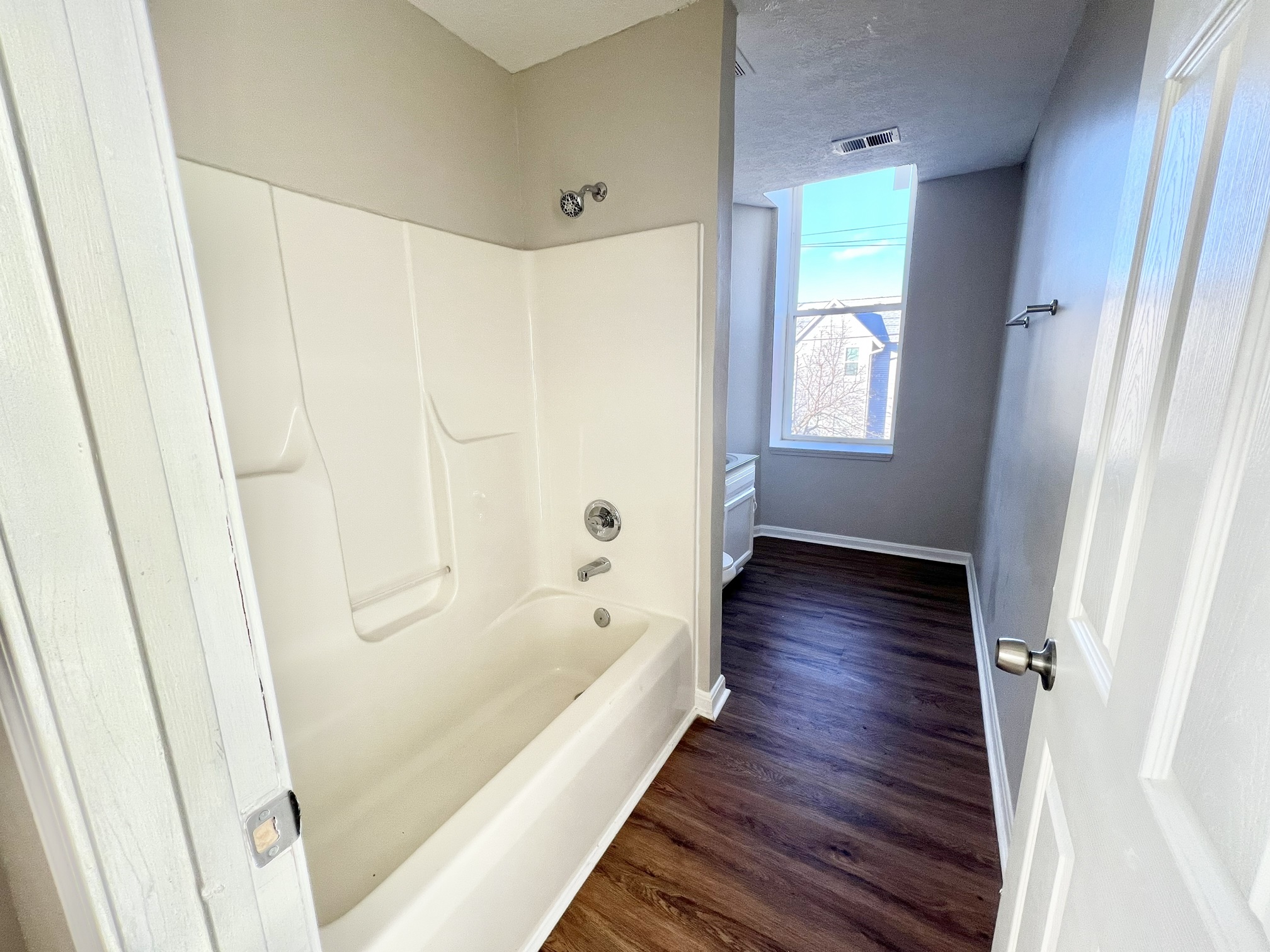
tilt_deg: -11.9
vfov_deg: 89.9
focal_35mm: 13
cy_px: 476
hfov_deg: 106.2
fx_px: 477
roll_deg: +0.9
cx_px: 635
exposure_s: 1/99
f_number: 1.8
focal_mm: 1.57
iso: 80
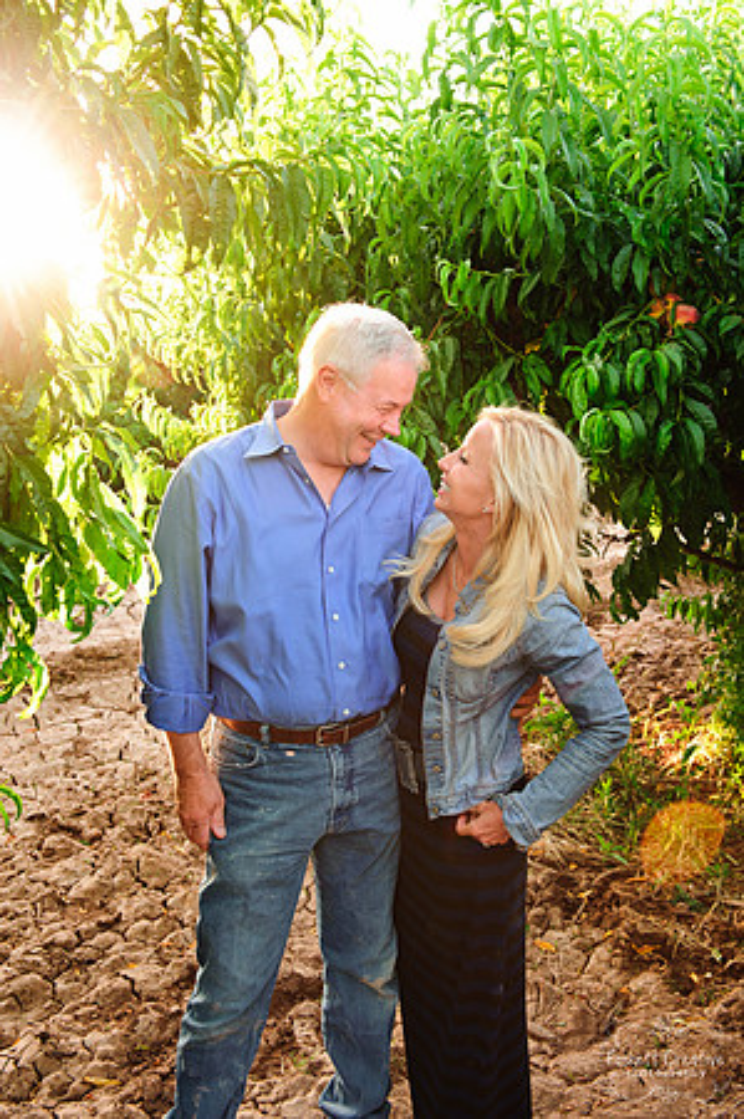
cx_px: 372
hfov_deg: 35.0
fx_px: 1181
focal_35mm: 38
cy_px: 560
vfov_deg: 50.7
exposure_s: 1/80
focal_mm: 38
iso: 400
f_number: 6.3
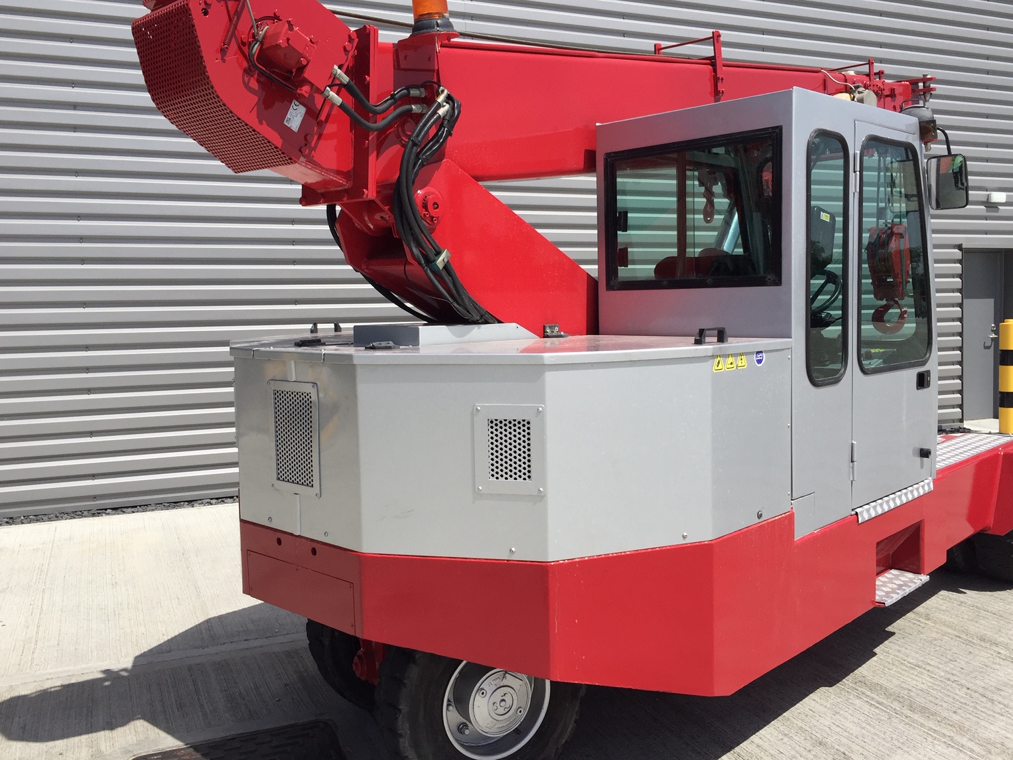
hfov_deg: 58.4
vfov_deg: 45.4
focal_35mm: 31
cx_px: 509
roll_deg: -0.4
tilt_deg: -3.2
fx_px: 907
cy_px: 362
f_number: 2.2
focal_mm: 4.15
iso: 32
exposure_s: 1/2639
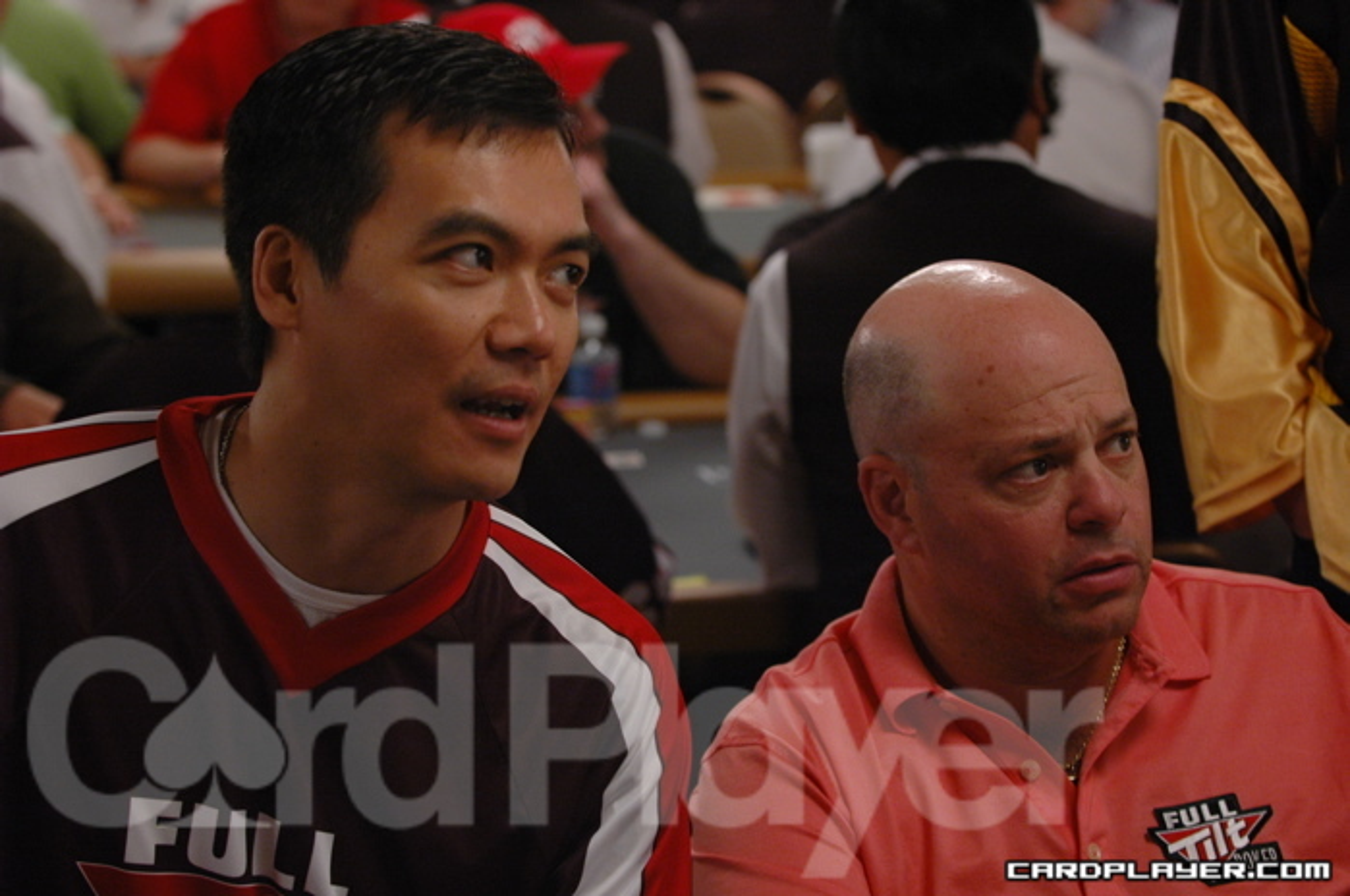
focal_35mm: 105
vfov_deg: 13.0
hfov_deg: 19.5
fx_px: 3932
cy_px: 448
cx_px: 675
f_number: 4
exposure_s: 1/60
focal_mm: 70
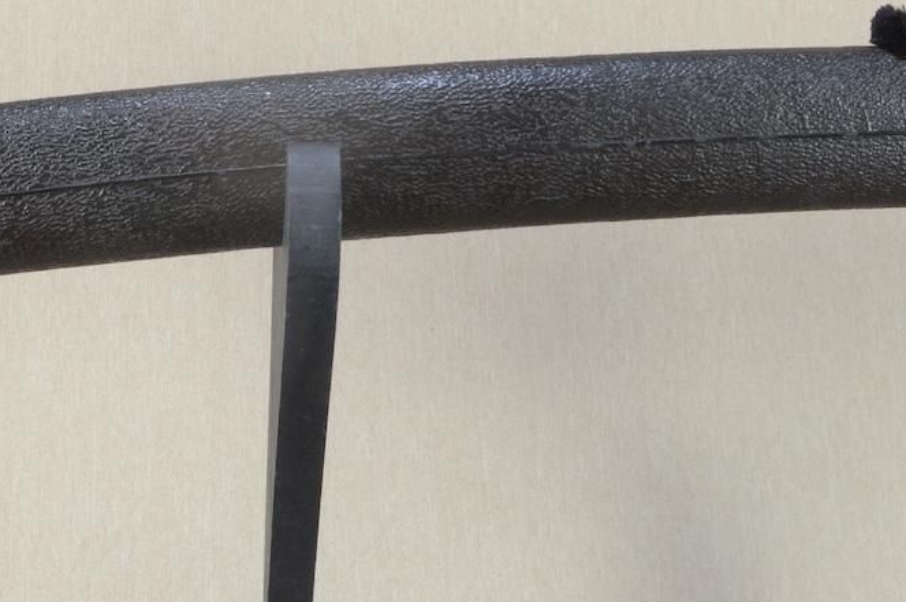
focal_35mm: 57
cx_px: 276
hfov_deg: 34.6
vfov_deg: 23.4
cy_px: 111
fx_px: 1433
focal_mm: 18
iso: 400
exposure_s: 1/1.6
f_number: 11
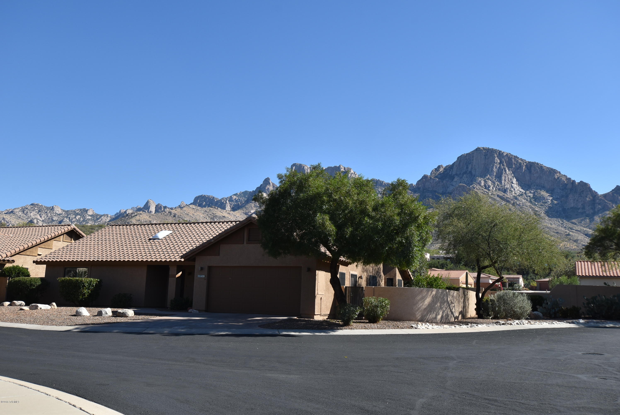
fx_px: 569
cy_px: 208
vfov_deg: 40.0
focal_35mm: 33
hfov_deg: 57.2
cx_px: 310
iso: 200
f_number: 9
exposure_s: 1/320
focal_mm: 22
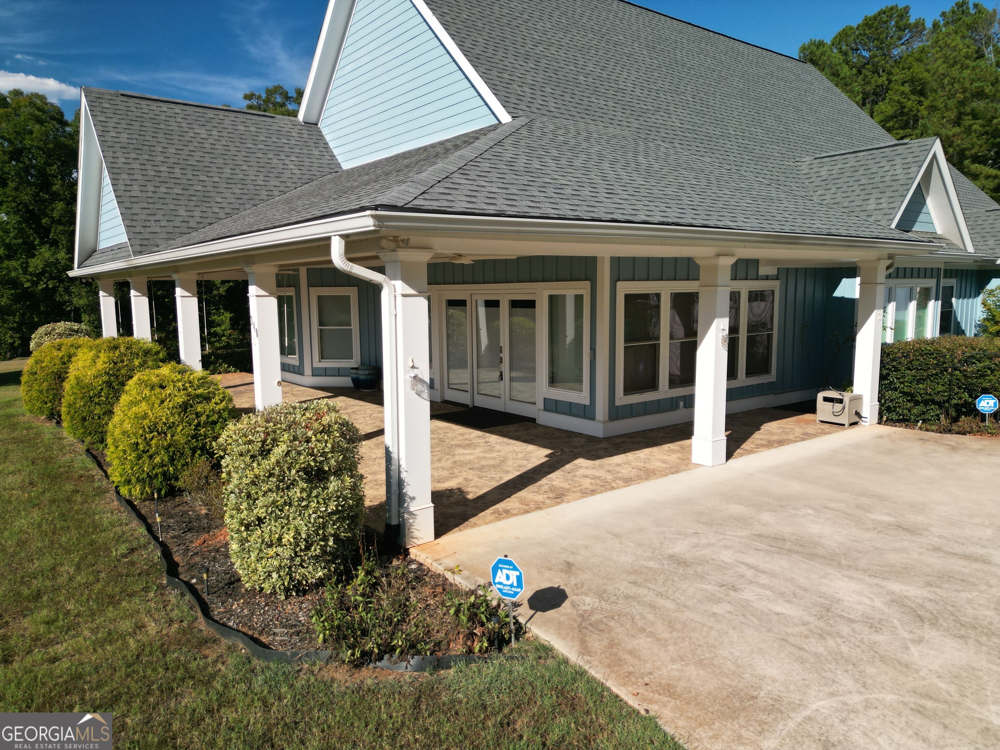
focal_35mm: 24
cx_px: 500
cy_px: 375
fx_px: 693
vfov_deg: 56.8
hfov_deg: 71.6
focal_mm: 6.72
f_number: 1.7
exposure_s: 1/1500
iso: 140
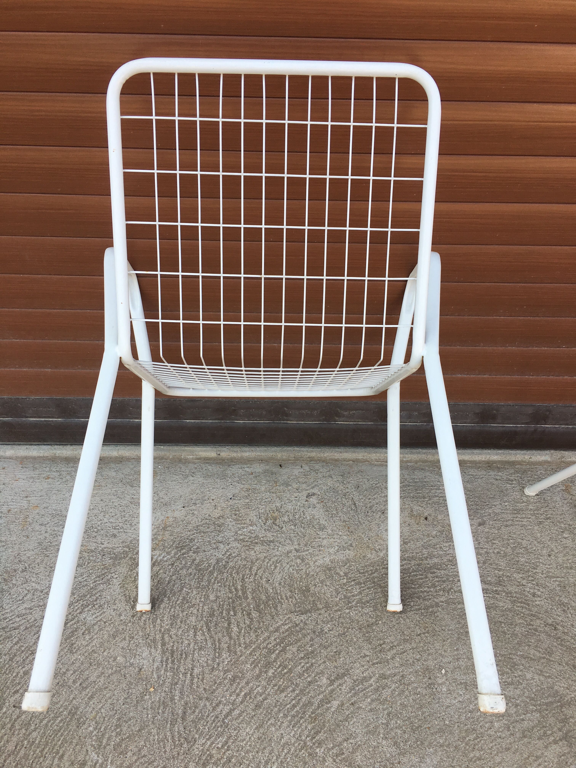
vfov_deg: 61.7
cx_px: 288
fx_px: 643
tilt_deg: -46.6
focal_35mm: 29
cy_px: 384
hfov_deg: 48.2
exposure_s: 1/351
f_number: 2.2
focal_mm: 4.15
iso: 25
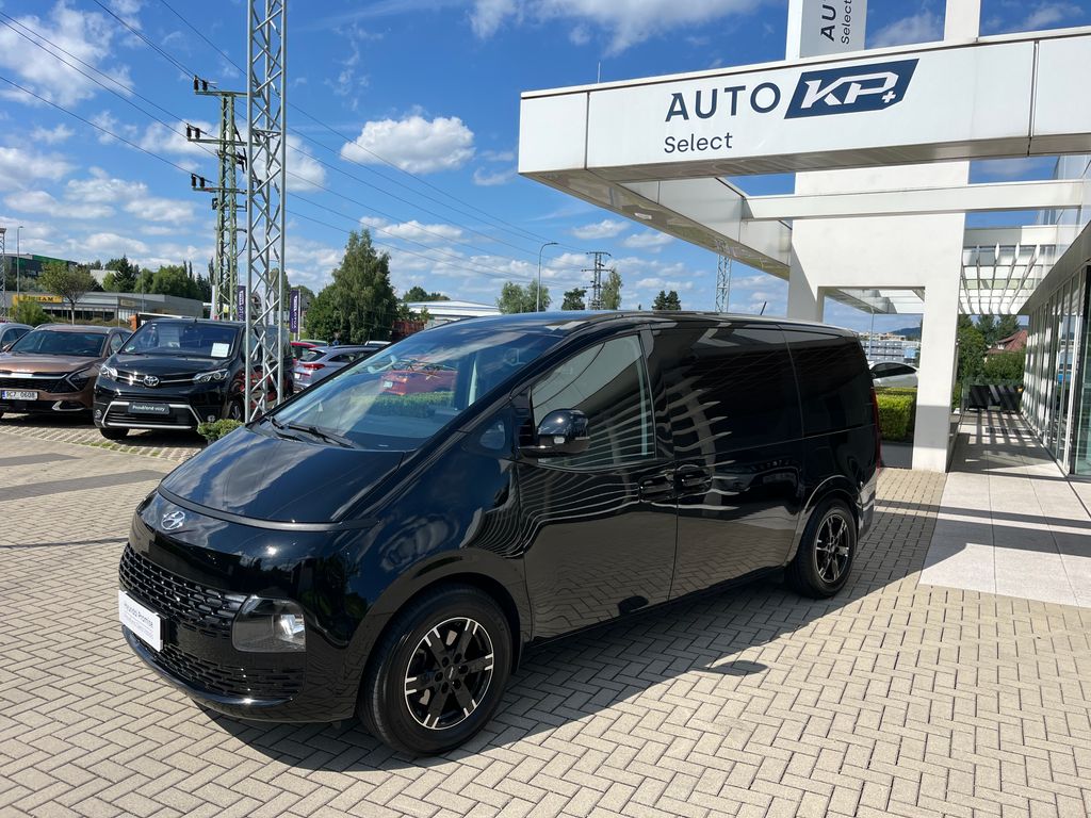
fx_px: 819
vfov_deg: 53.1
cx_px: 546
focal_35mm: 26
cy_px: 409
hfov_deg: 67.3
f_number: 1.6
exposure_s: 1/4016
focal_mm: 5.1
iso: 50
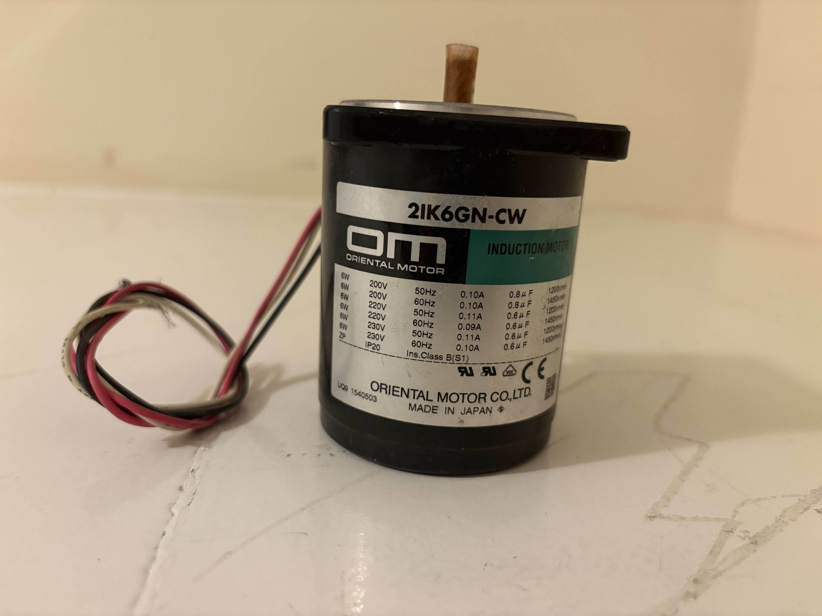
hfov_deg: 67.3
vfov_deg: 53.1
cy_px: 308
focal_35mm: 26
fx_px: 617
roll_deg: -3.1
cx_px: 411
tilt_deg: -14.7
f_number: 1.6
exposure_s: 1/33
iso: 400
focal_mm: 5.96
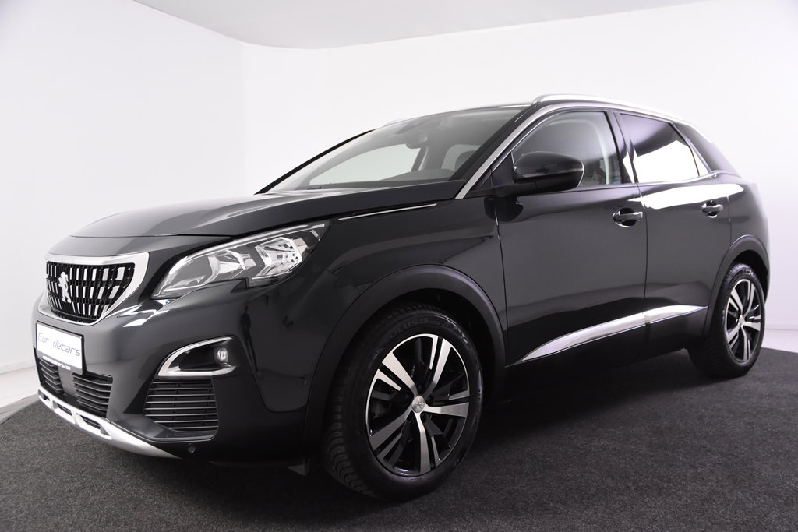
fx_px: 732
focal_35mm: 33
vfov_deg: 40.0
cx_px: 399
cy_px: 266
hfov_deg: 57.2
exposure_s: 1/60
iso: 1600
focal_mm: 22
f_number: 4
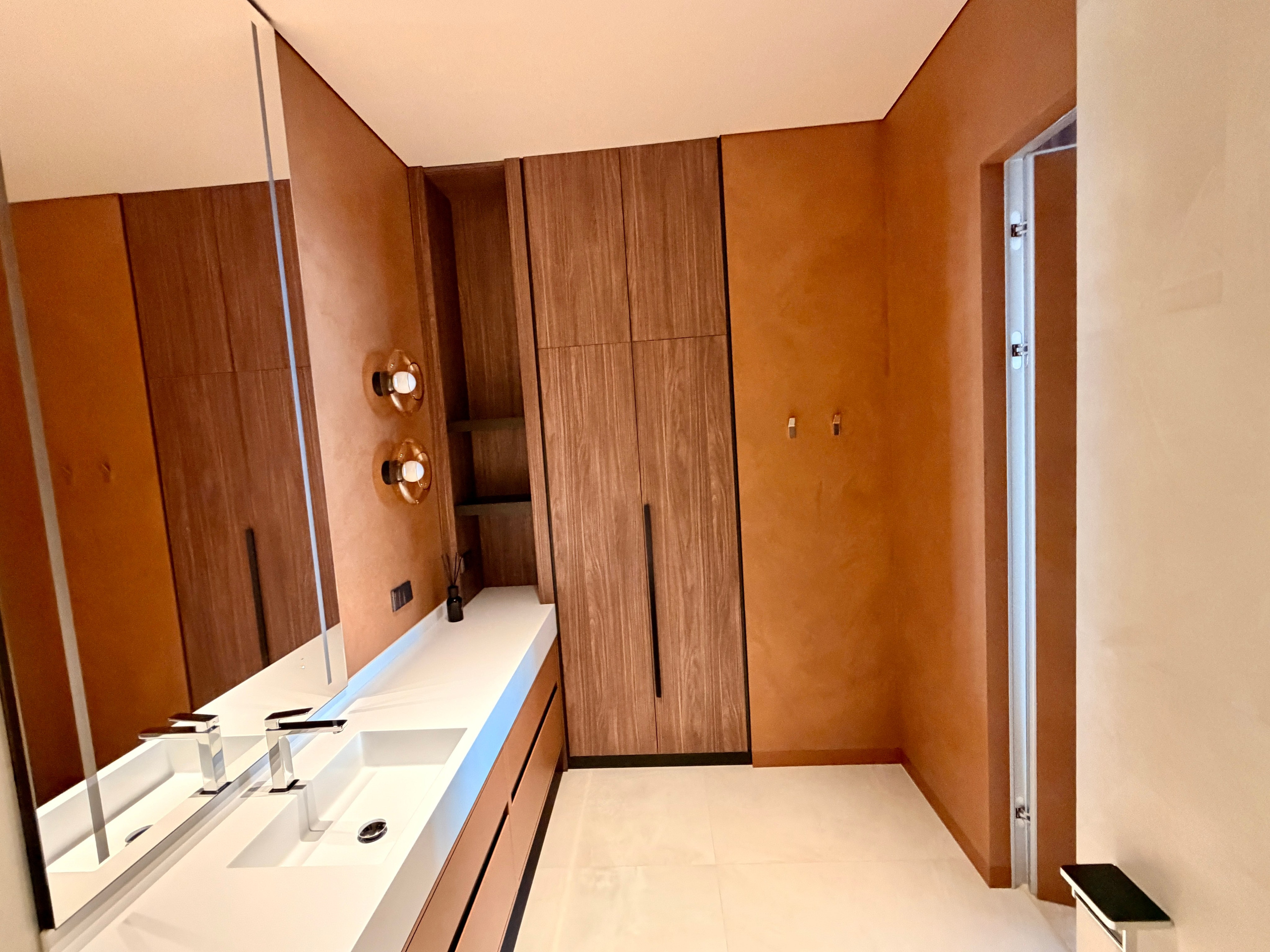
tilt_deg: -5.1
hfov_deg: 102.1
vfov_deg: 85.7
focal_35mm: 14
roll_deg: +0.8
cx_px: 635
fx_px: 514
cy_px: 476
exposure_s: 1/50
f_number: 2.2
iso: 800
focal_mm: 2.22
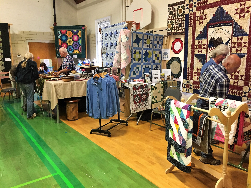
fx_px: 210
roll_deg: +0.3
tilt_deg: -10.3
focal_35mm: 29
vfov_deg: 48.2
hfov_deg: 61.7
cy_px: 94
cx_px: 126
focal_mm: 4.15
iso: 200
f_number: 2.2
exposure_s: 1/30
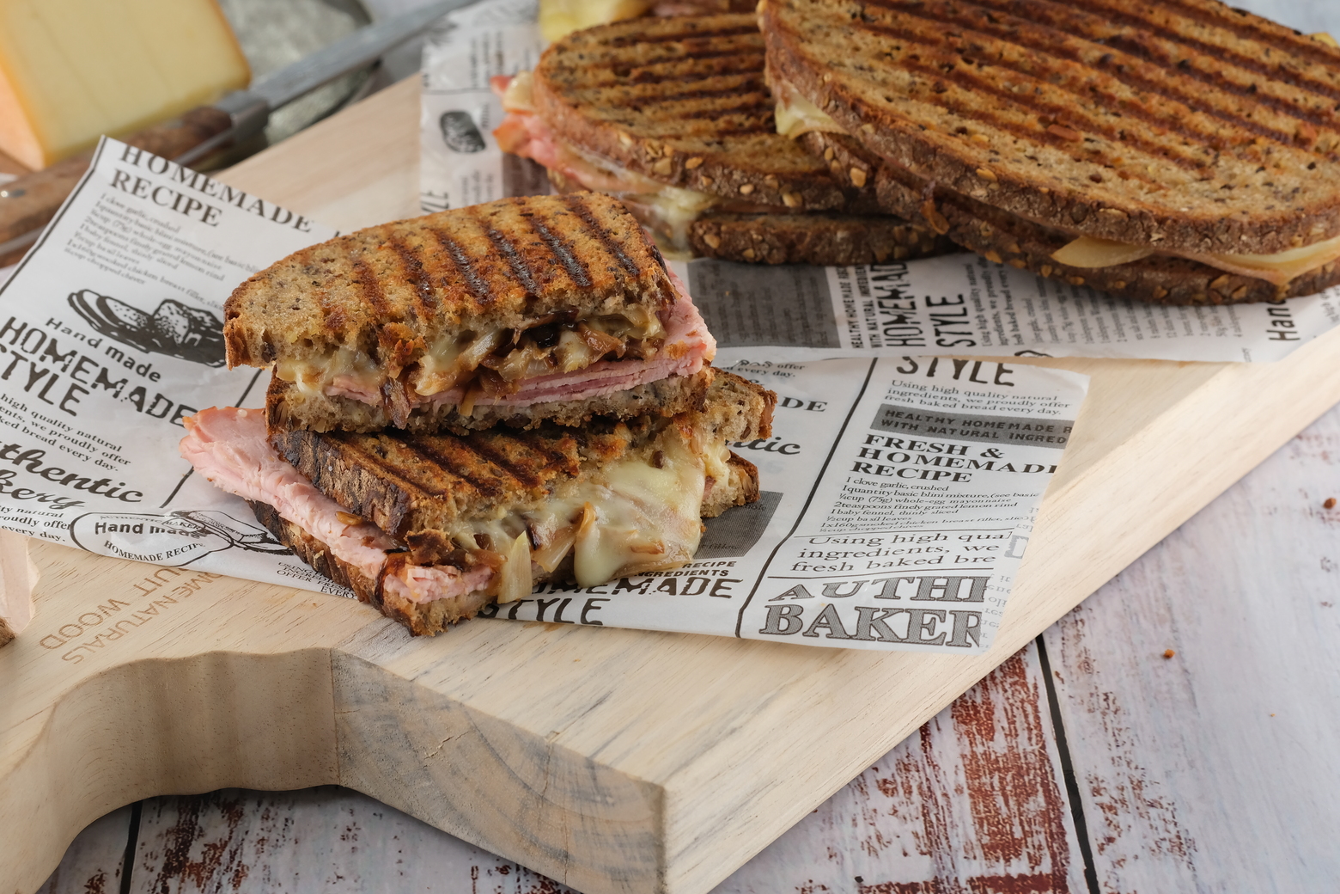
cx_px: 670
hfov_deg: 22.6
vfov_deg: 15.2
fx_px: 3350
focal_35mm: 90
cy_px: 447
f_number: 9
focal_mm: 60
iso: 400
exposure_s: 1/125
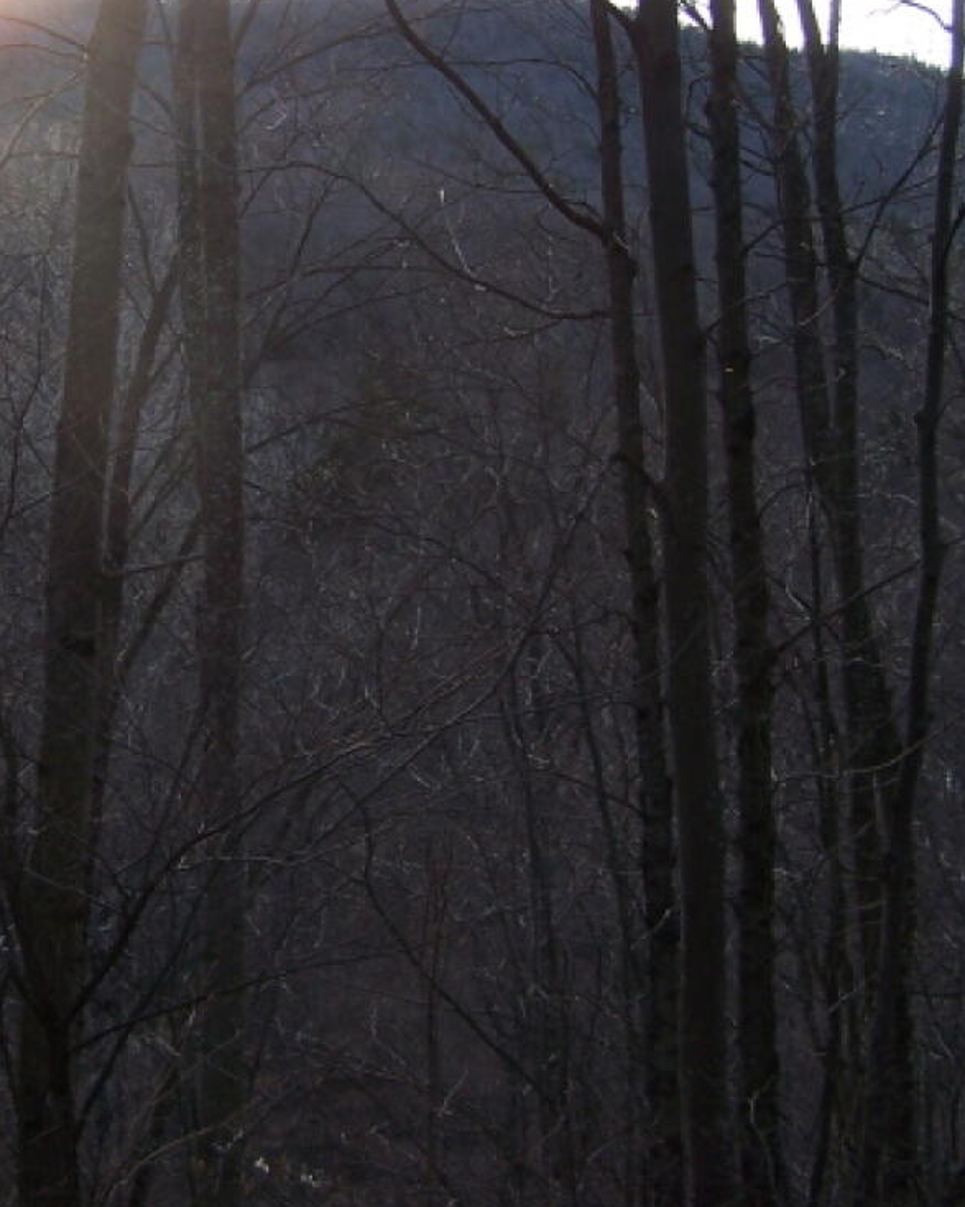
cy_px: 377
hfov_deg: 21.8
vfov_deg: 27.3
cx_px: 155
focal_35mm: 69
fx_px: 2464
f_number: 2.8
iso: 80
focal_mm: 6.3
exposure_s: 1/400
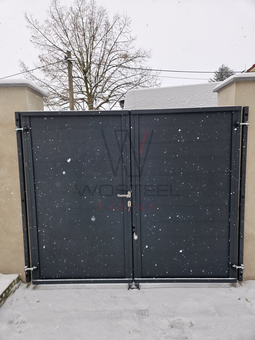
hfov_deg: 58.9
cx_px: 128
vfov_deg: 73.9
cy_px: 170
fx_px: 226
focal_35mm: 23
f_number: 1.8
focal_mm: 5.4
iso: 80
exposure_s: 1/719
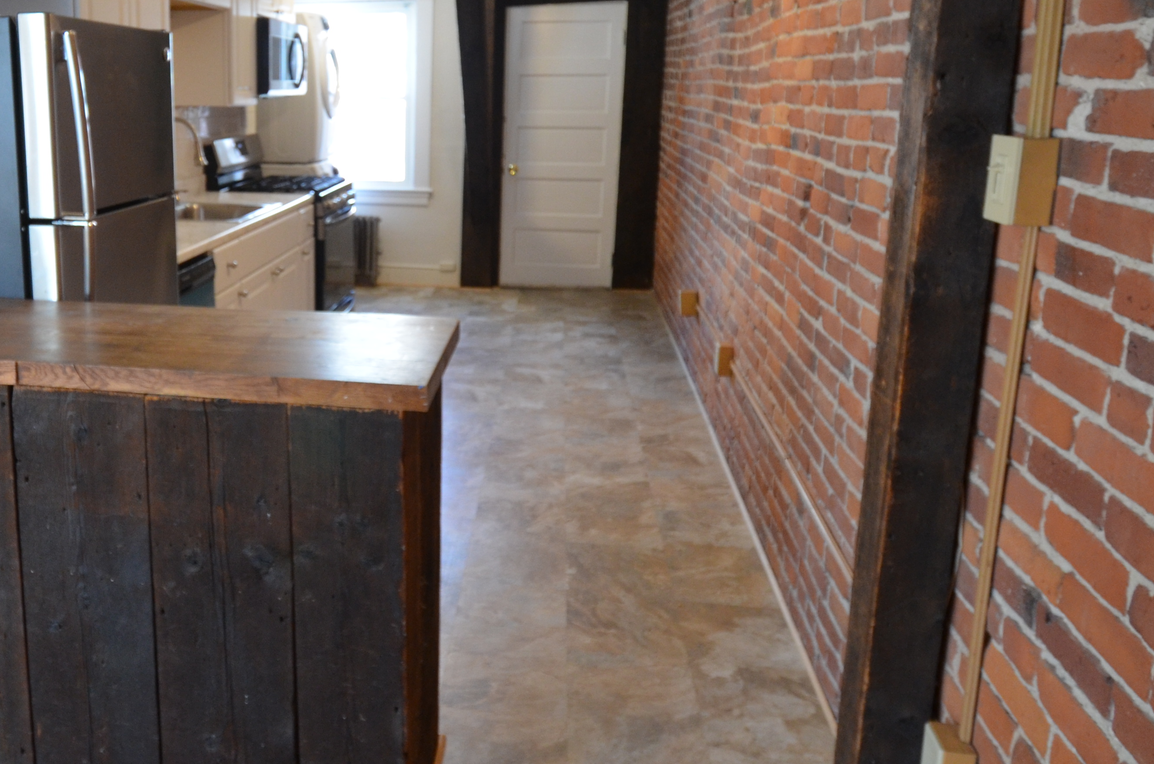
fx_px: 896
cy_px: 249
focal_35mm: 28
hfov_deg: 62.8
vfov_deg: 45.5
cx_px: 327
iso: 800
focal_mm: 10
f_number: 4.5
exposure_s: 1/40
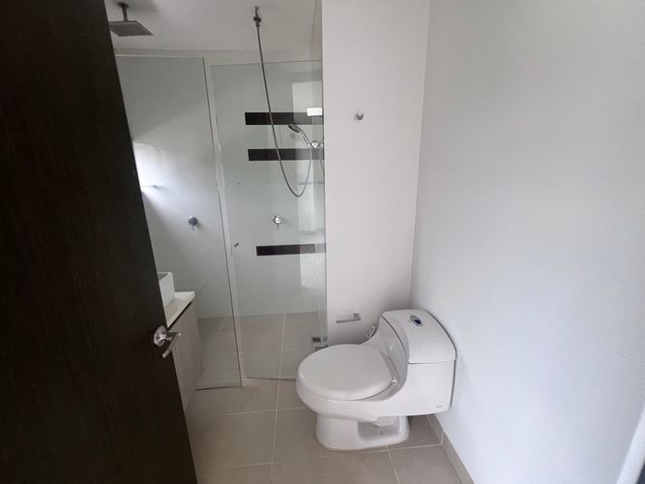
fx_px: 242
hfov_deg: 106.2
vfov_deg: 89.9
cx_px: 322
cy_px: 242
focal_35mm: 13
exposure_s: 1/99
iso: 100
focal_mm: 1.57
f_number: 1.8
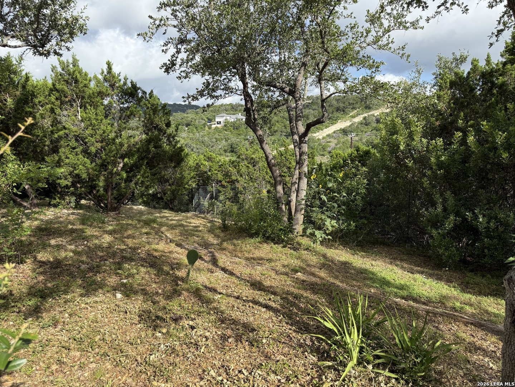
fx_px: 357
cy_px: 194
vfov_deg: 56.8
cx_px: 258
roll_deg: -0.2
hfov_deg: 71.6
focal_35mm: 24
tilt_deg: -10.8
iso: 100
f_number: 1.78
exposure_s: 1/2801
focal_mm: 6.76
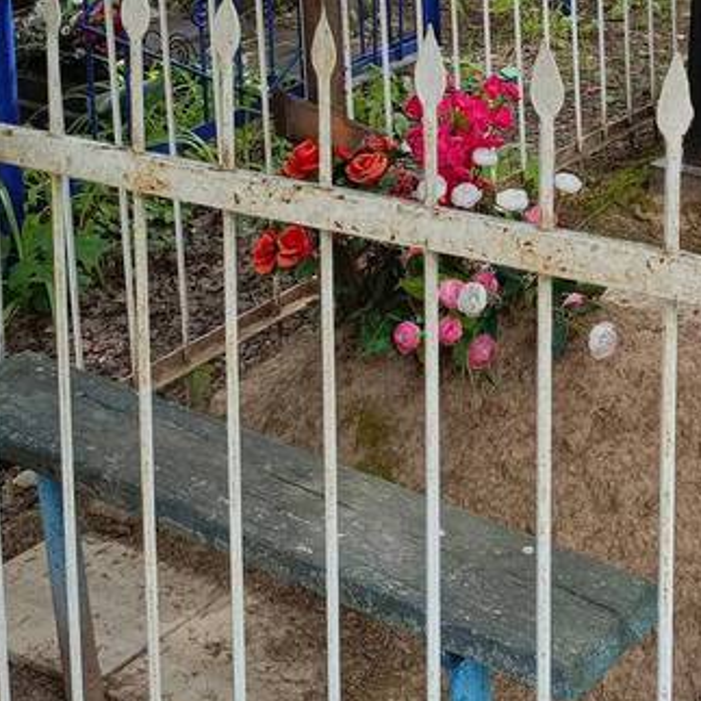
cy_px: -109
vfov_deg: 22.9
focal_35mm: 70
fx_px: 1604
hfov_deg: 24.2
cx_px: 573
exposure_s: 1/105
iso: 112
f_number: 1.69
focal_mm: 4.76
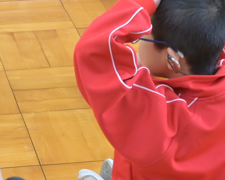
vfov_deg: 10.0
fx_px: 1007
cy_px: -61
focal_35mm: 151
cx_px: -4
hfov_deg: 12.6
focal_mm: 23
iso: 1000
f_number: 5.6
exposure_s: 1/60
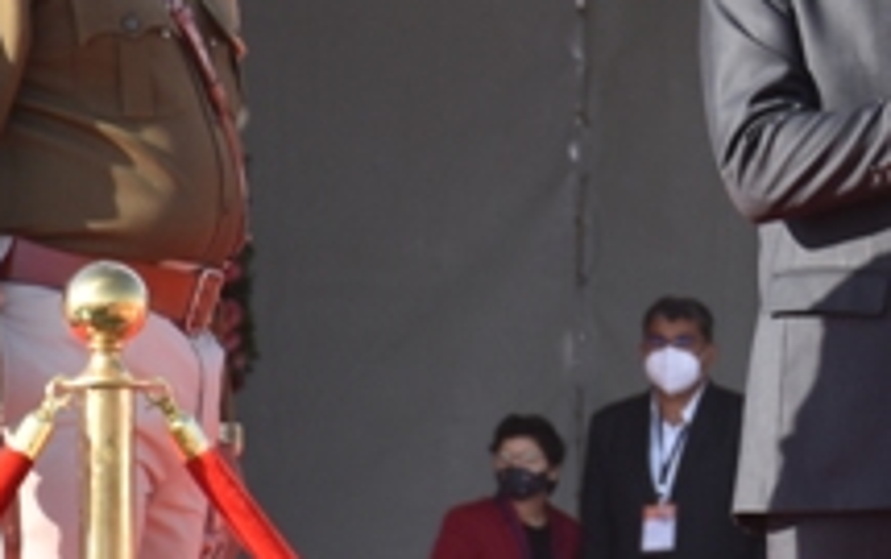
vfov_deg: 2.3
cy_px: -139
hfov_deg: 3.6
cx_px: 1289
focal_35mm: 582
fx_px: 14151
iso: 100
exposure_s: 1/125
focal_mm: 80
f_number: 7.1
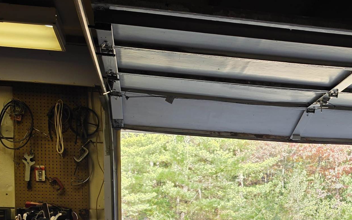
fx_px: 576
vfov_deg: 20.3
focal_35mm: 60
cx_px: 317
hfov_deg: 32.3
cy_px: 259
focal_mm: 6.5
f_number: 1.4
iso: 20
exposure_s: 1/120
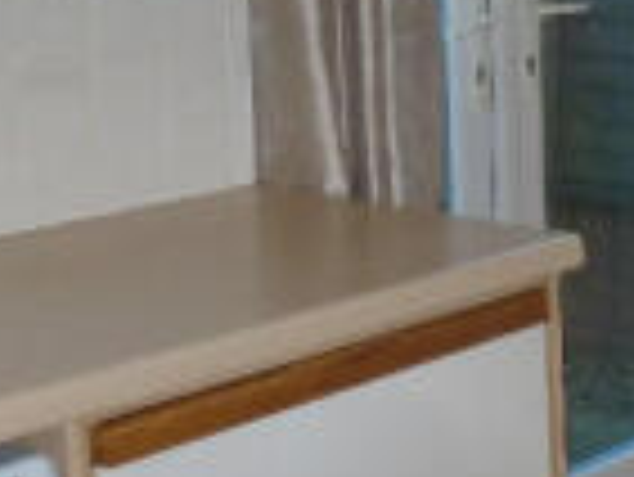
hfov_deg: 17.7
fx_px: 1815
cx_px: 951
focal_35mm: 99
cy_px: 52
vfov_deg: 14.8
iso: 160
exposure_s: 1/60
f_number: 3.3
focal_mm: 4.3
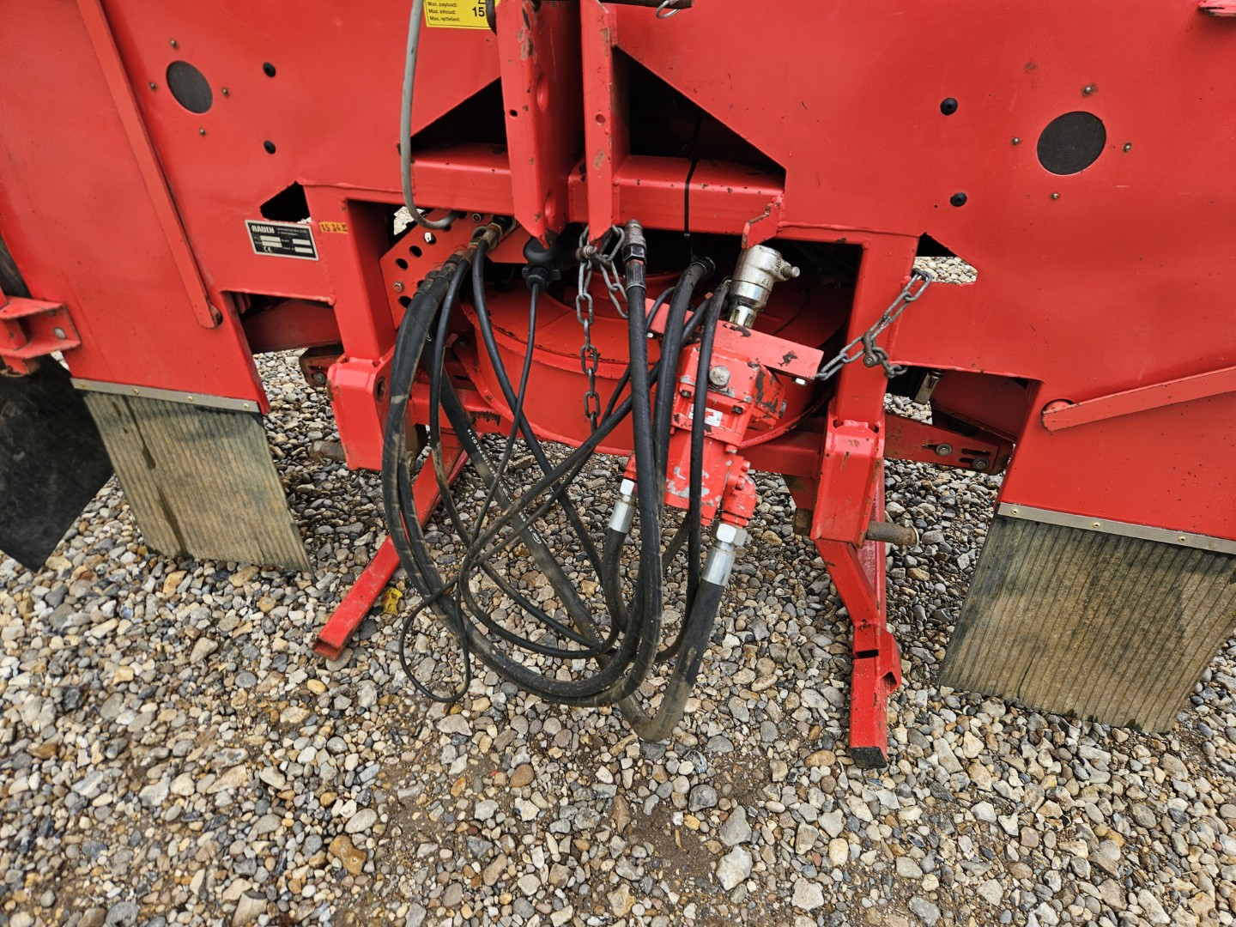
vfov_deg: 58.9
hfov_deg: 73.9
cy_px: 464
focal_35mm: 23
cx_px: 618
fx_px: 821
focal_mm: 5.4
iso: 25
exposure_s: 1/180
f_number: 1.8
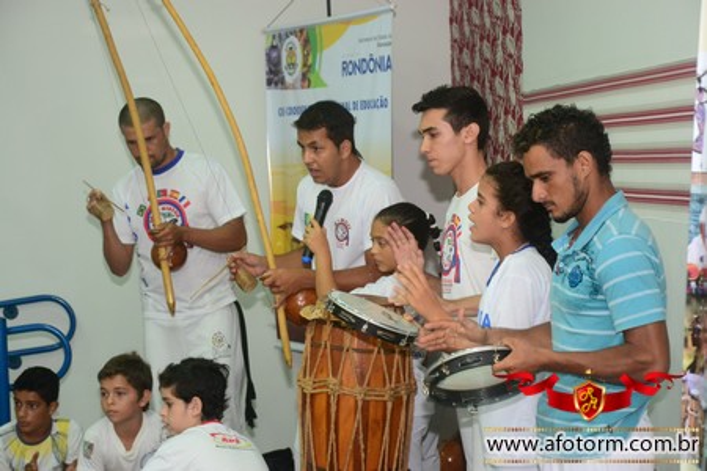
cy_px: 236
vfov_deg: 14.7
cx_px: 354
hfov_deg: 21.9
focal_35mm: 93
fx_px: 1826
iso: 1600
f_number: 5
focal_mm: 62
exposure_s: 1/80
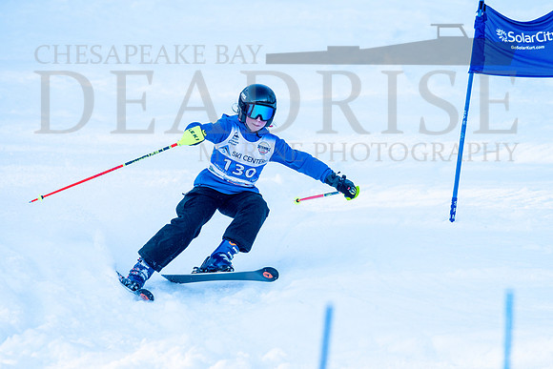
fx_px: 9839
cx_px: 316
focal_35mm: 640
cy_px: 200
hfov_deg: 3.2
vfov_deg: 2.1
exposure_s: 1/2000
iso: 2000
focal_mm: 560
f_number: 8
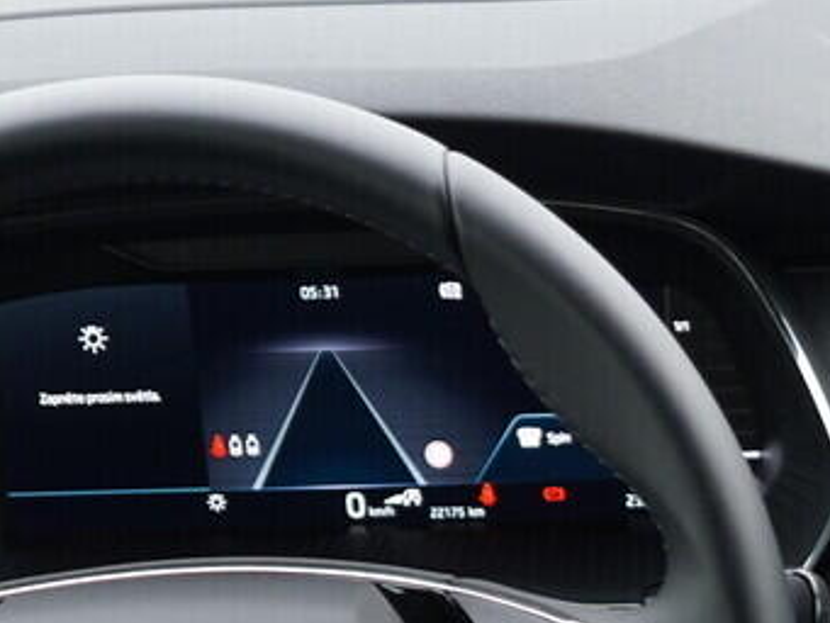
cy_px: 1032
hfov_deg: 13.1
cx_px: 1008
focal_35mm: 146
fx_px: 3502
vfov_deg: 9.8
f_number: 2.8
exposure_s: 1/40
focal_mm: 24
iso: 200
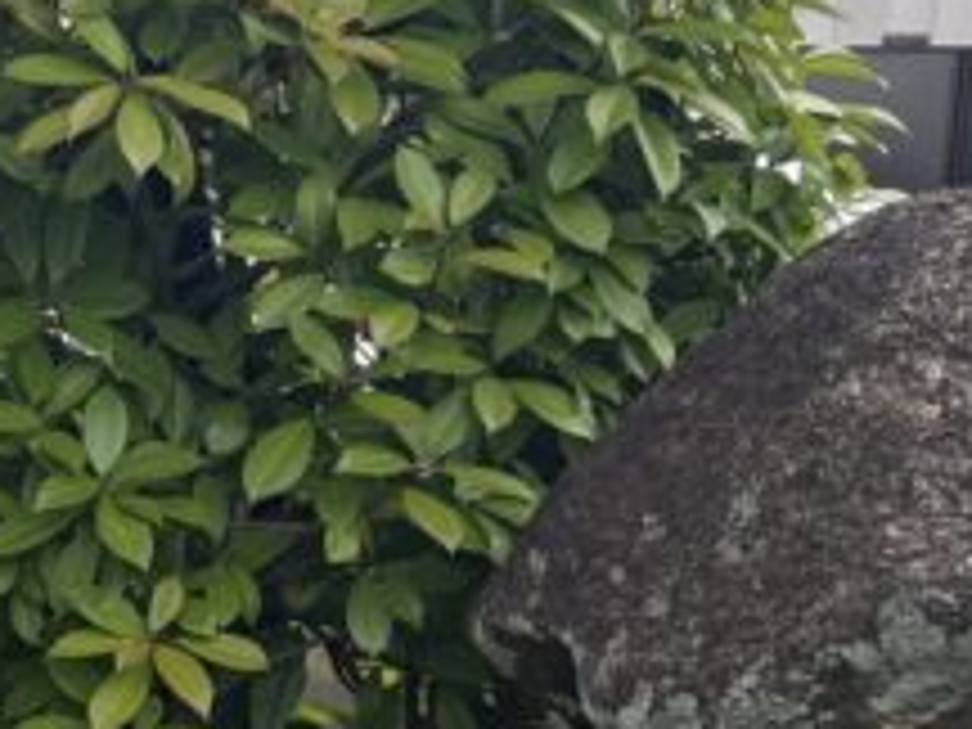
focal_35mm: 123
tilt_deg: -7.1
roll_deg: -0.7
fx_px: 3454
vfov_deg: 12.0
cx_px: -1138
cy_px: 477
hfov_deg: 13.2
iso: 64
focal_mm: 5.96
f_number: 1.6
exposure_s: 1/2075
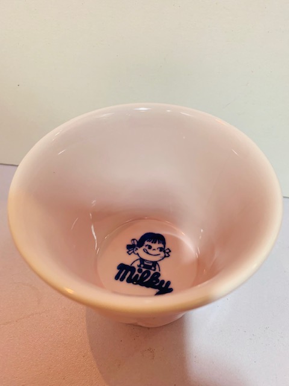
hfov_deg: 53.1
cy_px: 193
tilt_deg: -45.1
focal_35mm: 26
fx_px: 289
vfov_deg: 67.3
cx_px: 144
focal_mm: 4.25
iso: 160
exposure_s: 1/50
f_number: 1.8
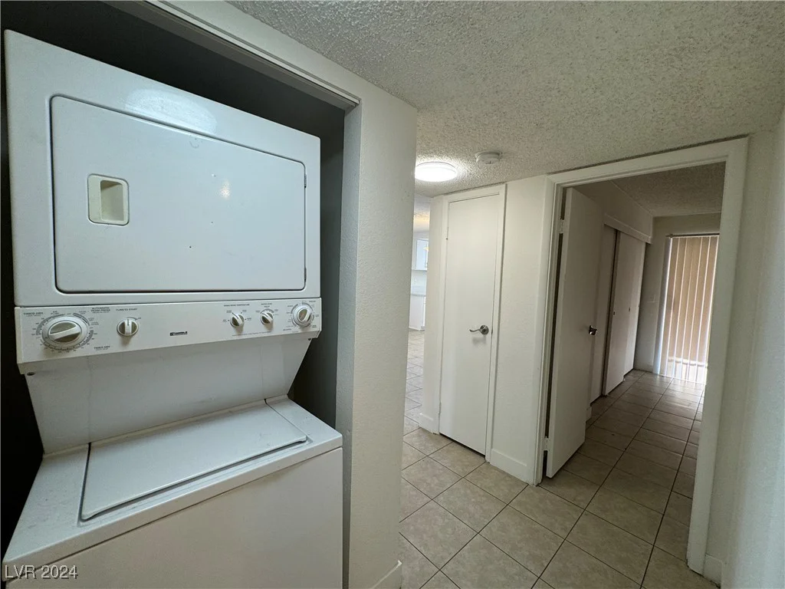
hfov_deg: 102.1
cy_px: 294
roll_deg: -1.4
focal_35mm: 14
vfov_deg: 85.7
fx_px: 317
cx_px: 392
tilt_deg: -4.2
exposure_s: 1/120
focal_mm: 2.22
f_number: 2.2
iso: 100
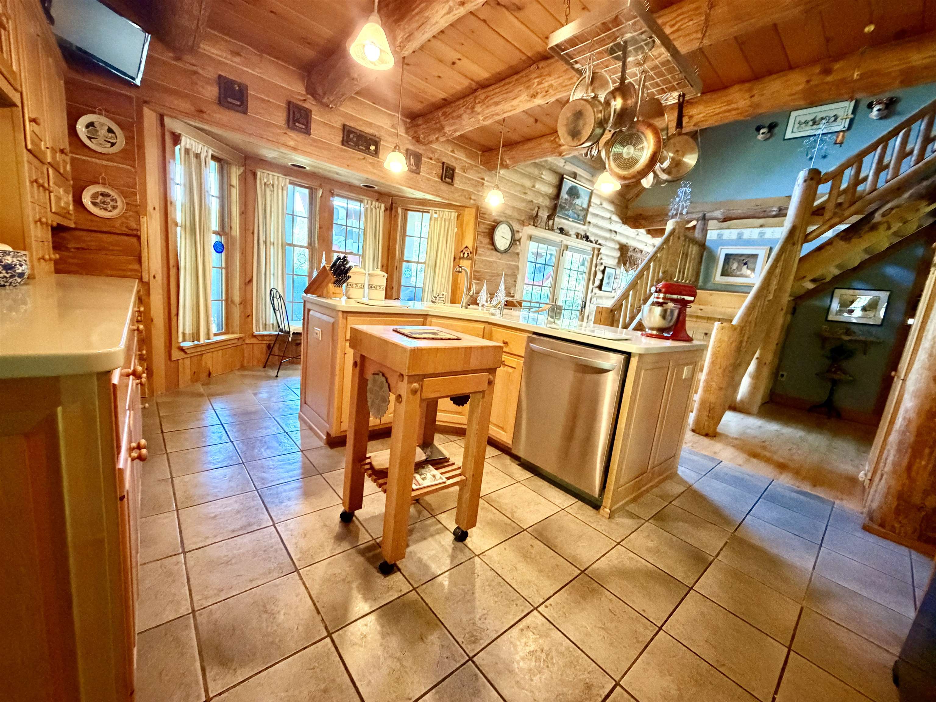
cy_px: 351
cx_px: 468
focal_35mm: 14
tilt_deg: -10.2
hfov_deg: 102.1
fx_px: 379
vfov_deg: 85.7
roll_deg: -5.8
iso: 1250
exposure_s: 1/60
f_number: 2.2
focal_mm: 2.22
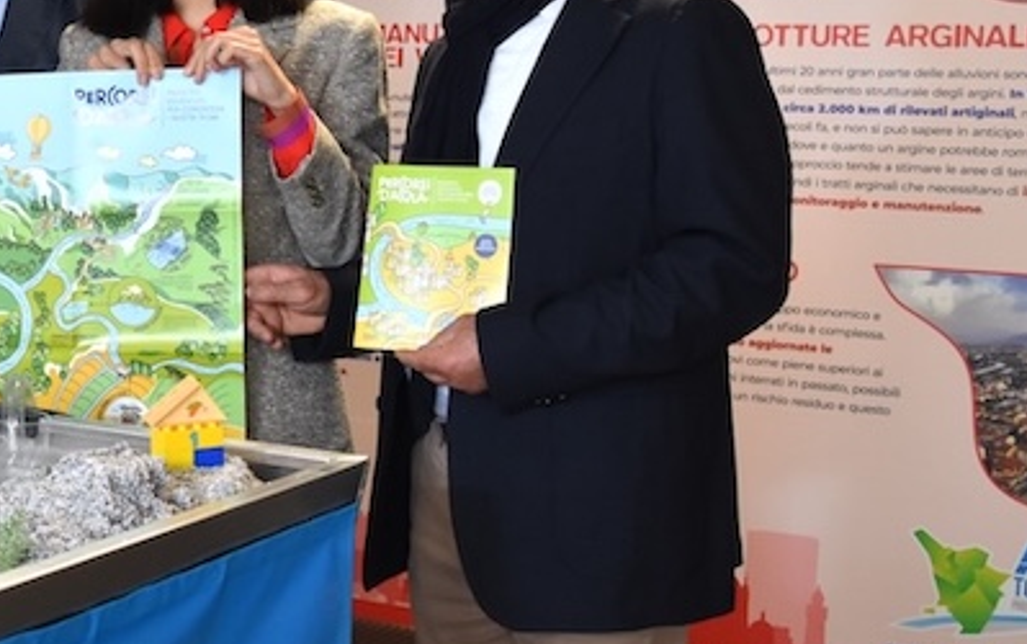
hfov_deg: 30.5
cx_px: -10
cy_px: 260
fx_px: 1737
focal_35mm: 62
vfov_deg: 21.0
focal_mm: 18
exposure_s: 1/60
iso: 1000
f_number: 4
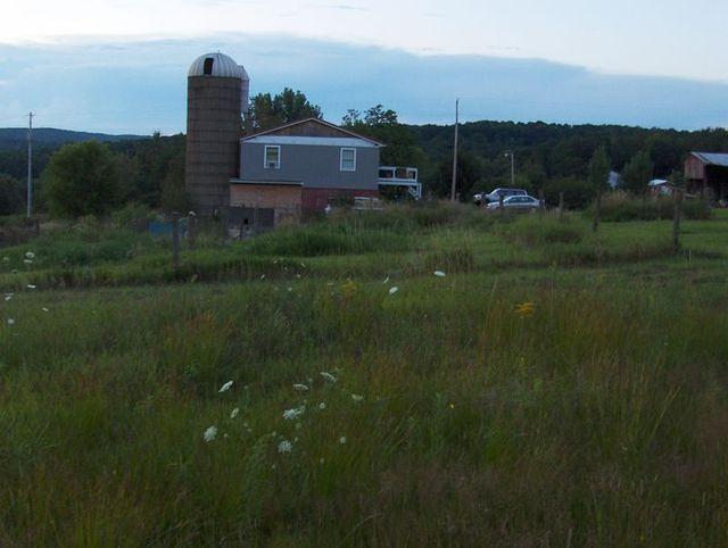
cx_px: 364
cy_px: 274
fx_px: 864
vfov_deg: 35.2
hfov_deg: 45.7
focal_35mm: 41
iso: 200
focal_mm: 6.5
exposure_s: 1/27.5
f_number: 3.5
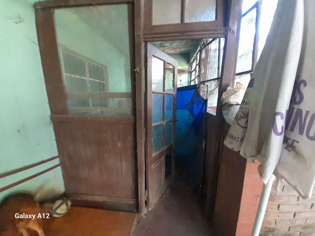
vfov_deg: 89.9
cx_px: 158
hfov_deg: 106.2
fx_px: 118
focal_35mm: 13
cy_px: 118
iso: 250
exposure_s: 1/50
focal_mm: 1.13
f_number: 2.2
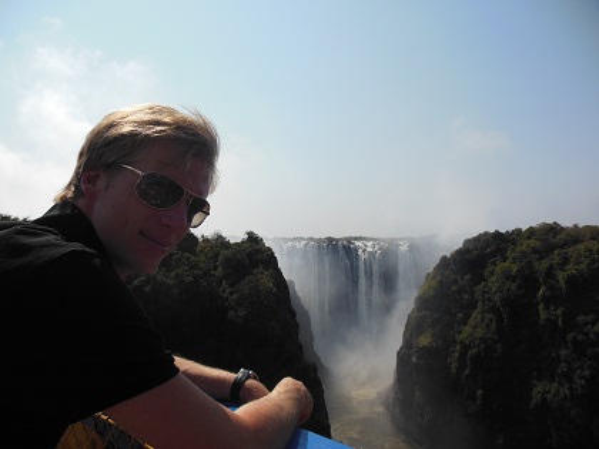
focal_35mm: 25
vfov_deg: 54.9
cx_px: 300
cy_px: 224
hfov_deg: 69.4
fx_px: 433
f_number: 6.4
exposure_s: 1/640
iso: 125
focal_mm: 4.5
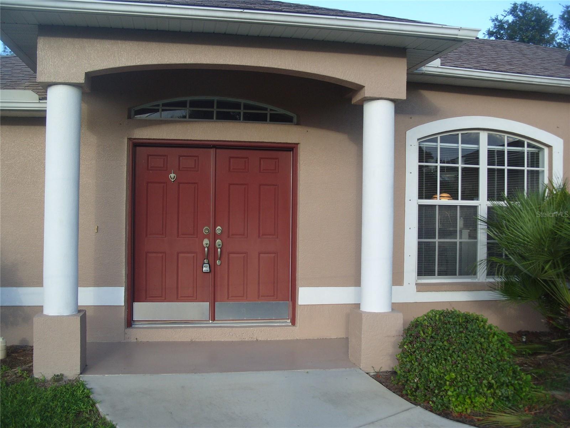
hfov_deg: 52.6
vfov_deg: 40.7
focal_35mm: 35
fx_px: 576
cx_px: 285
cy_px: 214
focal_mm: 7.8
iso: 80
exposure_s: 1/350
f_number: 2.8
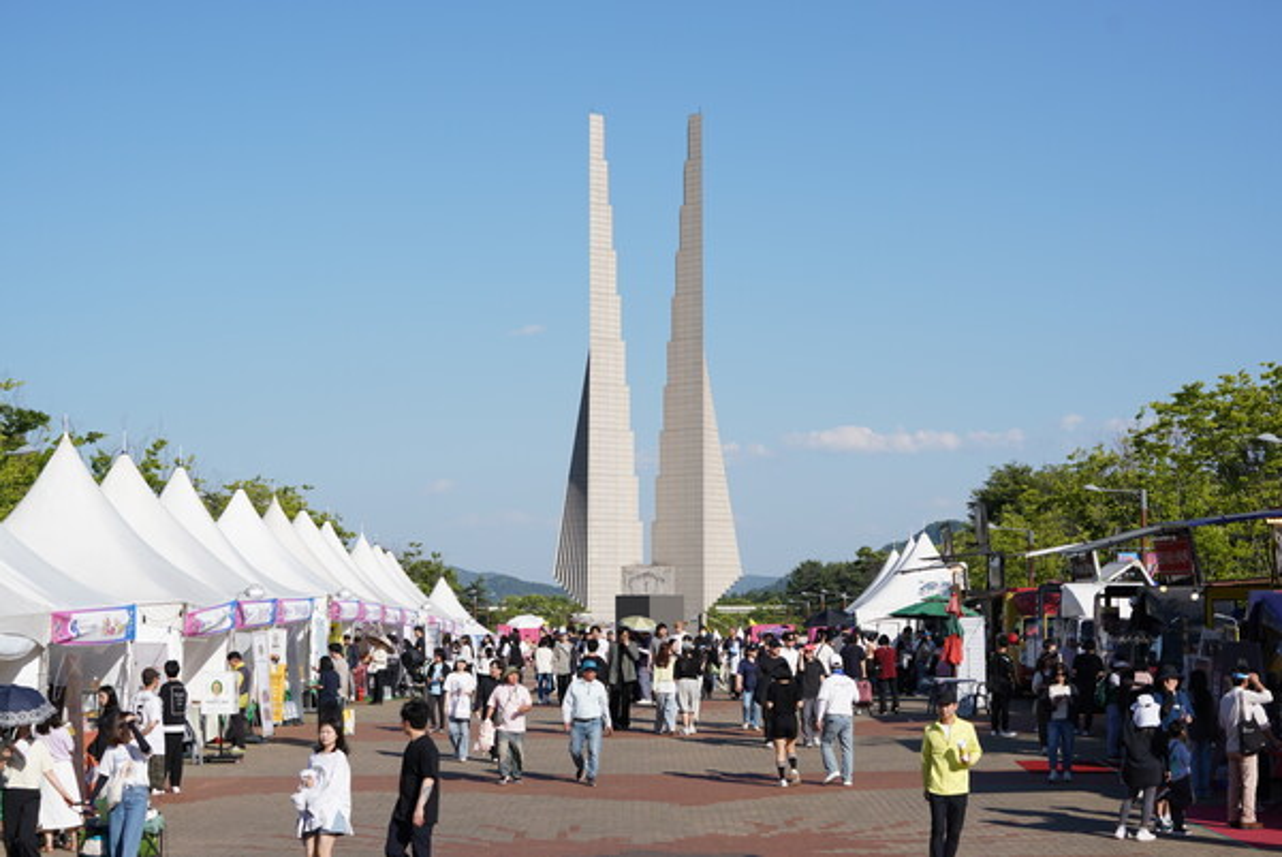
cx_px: 641
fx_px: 2495
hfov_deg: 28.8
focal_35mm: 70
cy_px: 428
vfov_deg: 19.5
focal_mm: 70
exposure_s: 1/640
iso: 100
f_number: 5.6
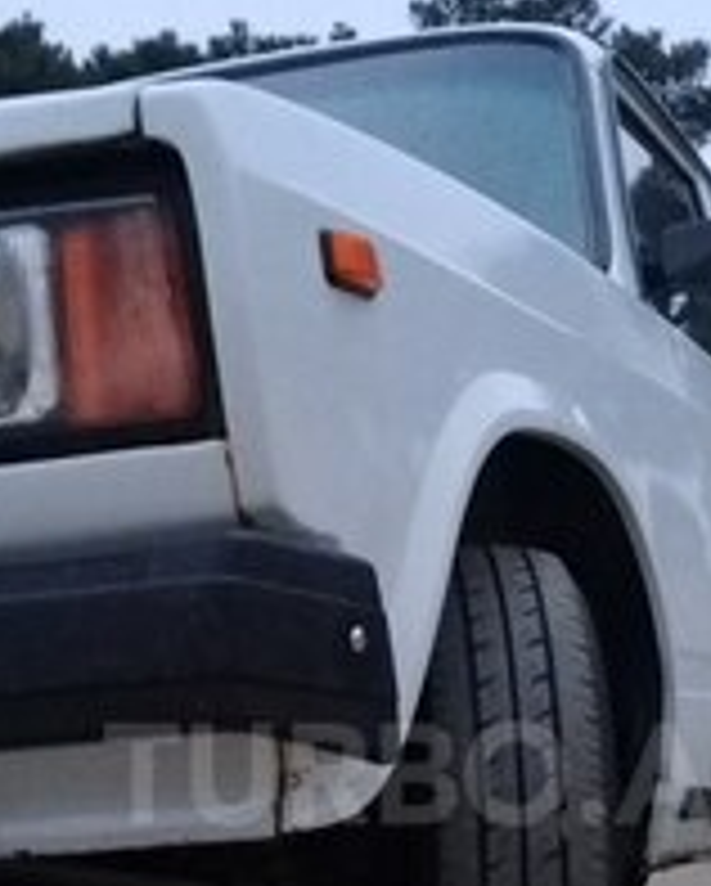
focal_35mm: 76
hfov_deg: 20.2
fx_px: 1996
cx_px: 450
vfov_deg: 24.4
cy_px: 774
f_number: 2.2
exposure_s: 1/17
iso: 320
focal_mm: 3.3
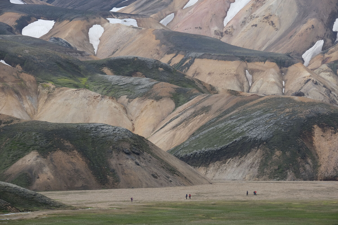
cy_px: 112
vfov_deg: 5.9
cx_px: 169
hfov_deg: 8.8
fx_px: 2197
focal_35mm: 234
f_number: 8
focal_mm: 156.1
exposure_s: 1/250
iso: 200
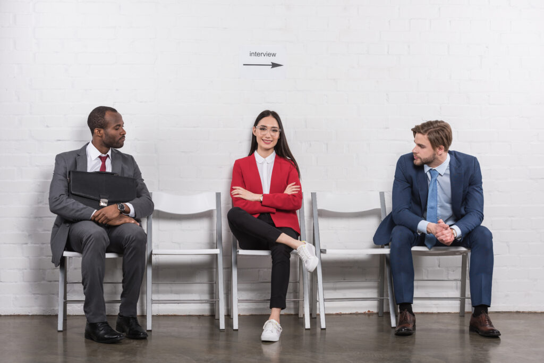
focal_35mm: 78
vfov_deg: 17.5
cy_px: 182
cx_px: 272
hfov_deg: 26.0
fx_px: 1179
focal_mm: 78
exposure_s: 1/200
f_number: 5.6
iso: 160
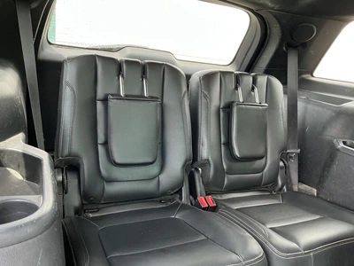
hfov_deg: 63.4
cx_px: 177
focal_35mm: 28
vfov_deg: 49.7
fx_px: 286
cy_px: 133
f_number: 1.8
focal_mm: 3
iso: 100
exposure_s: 1/60
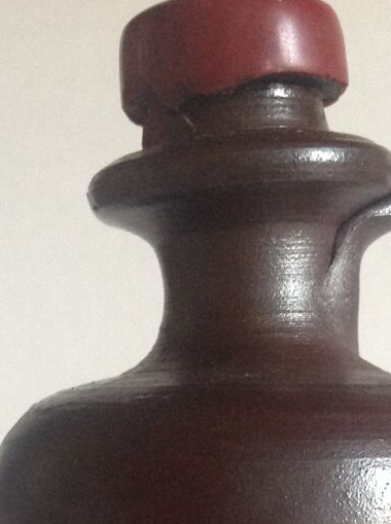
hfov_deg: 16.0
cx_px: 257
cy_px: 647
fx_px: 1390
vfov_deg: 19.9
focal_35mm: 92
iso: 250
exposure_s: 1/15
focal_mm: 4.28
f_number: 2.4
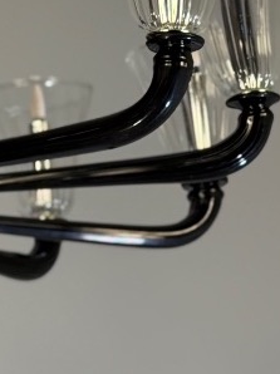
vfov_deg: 22.4
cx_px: 223
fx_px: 929
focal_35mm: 86
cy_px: 61
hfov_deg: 17.0
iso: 80
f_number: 1.78
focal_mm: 6.76
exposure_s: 1/50
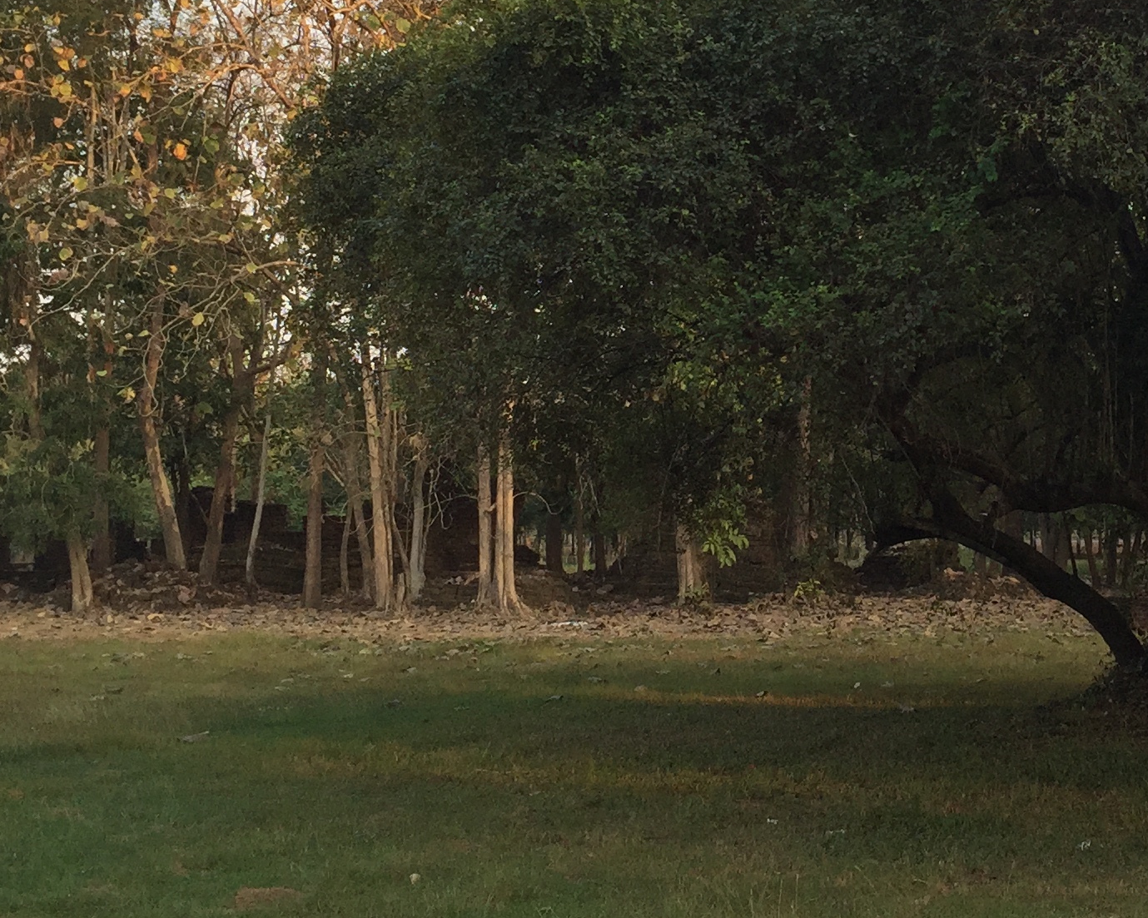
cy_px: 194
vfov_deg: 22.5
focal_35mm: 67
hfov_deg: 27.4
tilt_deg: +7.8
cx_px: 1012
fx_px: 2276
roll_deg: -0.5
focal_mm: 4.15
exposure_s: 1/309
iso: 32
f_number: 2.2
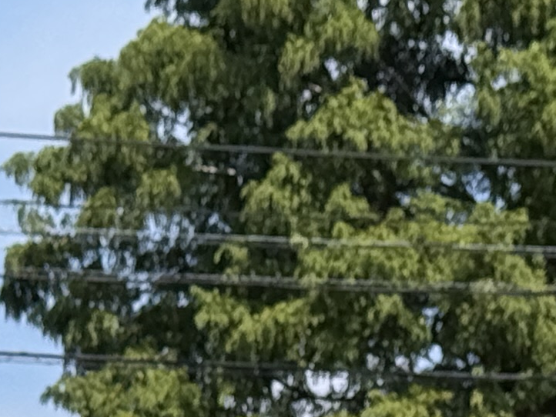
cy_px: 927
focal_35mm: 268
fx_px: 4306
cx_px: 309
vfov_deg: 5.4
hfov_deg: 7.4
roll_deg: -0.4
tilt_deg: +1.4
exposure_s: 1/4587
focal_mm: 6.76
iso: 100
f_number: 1.78
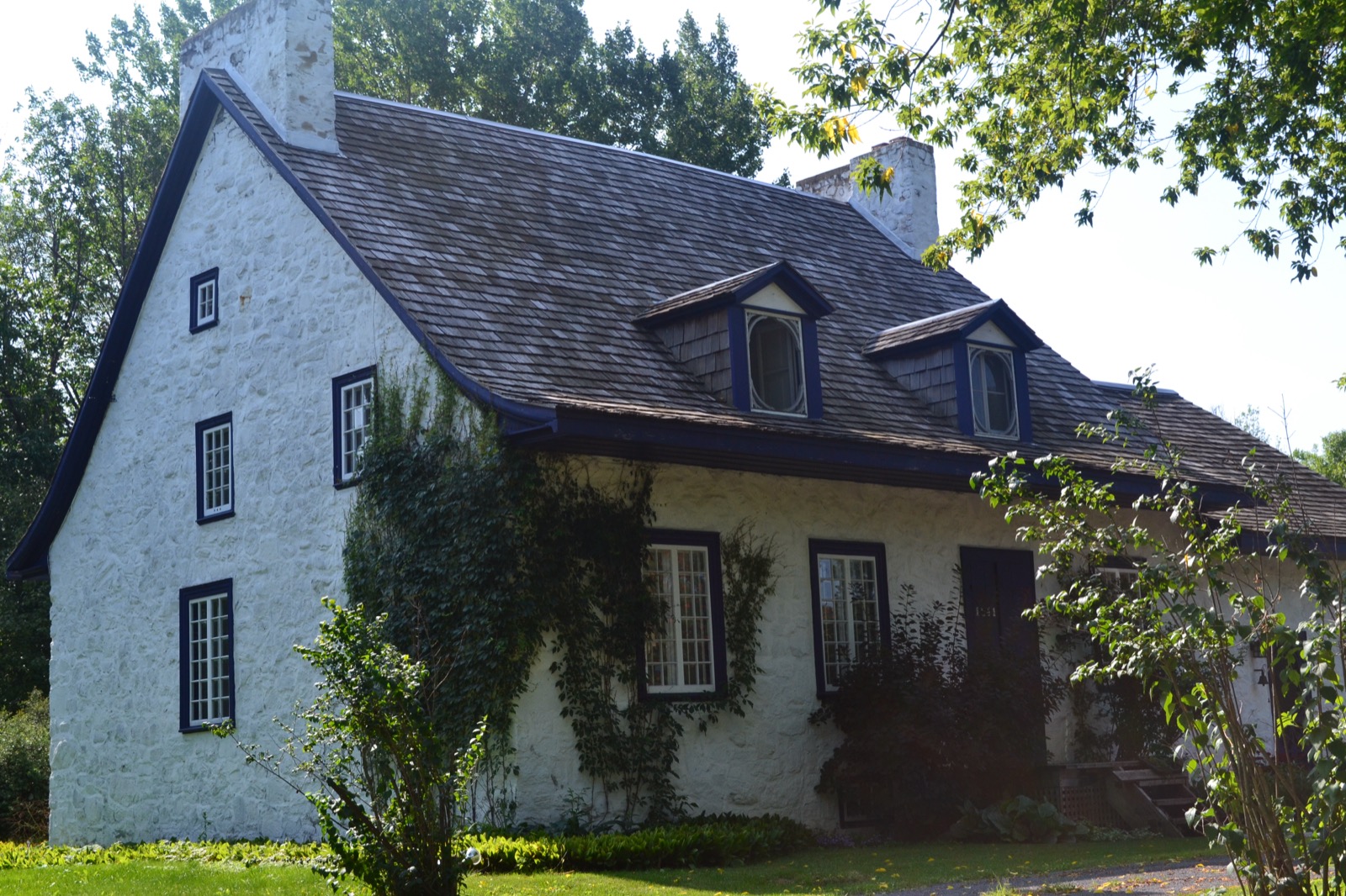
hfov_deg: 38.9
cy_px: 448
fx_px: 1906
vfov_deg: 26.5
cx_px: 673
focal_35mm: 51
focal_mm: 34
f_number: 10
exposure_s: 1/320
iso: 400
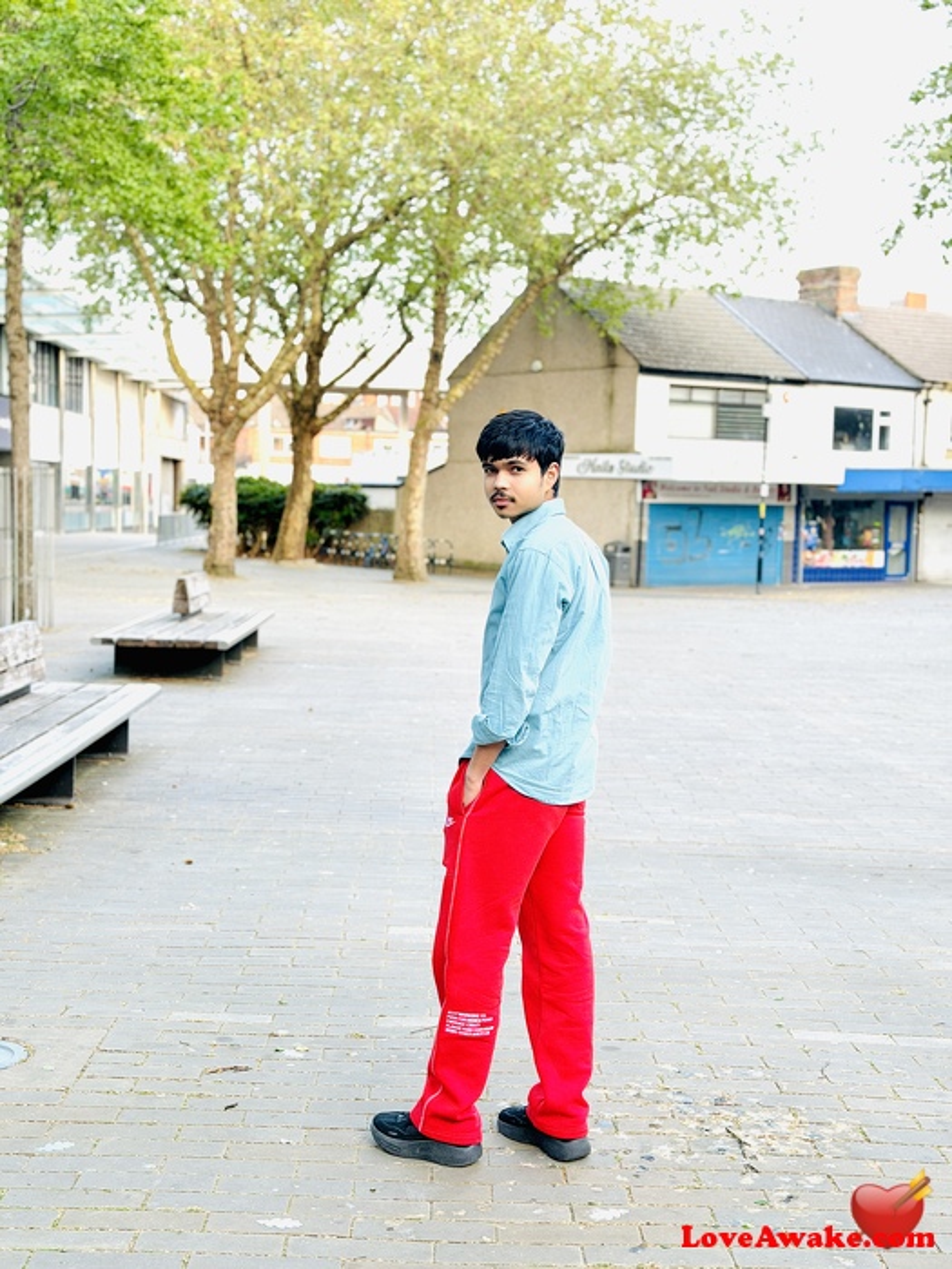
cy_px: 634
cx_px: 476
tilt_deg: -3.7
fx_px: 1760
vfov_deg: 39.7
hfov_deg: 30.3
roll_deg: -1.1
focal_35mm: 48
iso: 160
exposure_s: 1/158
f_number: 1.78
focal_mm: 6.76
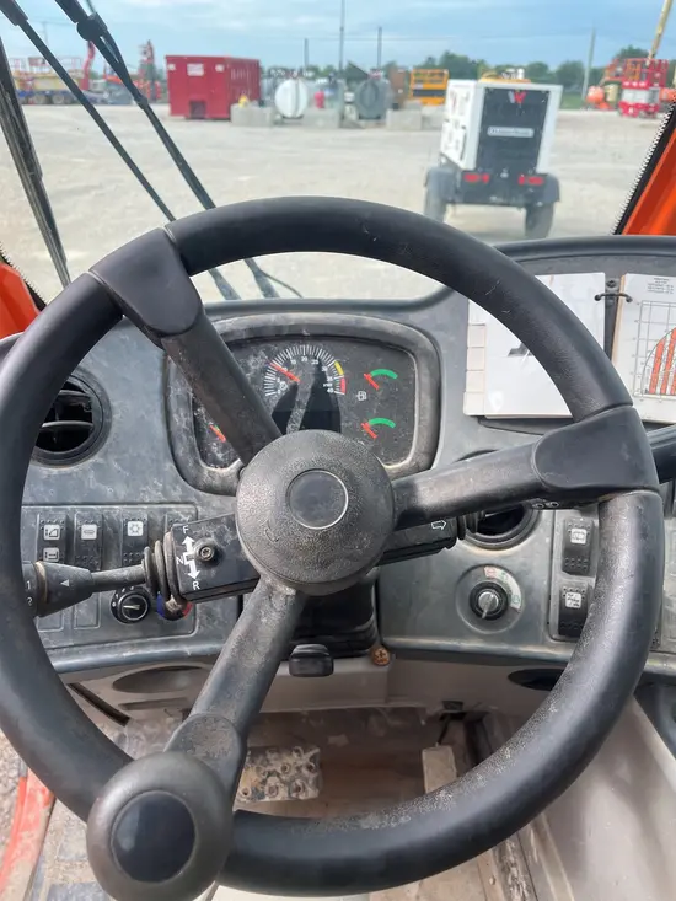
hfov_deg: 53.1
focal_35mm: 26
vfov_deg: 67.3
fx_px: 677
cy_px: 450
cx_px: 338
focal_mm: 5.1
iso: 50
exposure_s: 1/657
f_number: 1.6
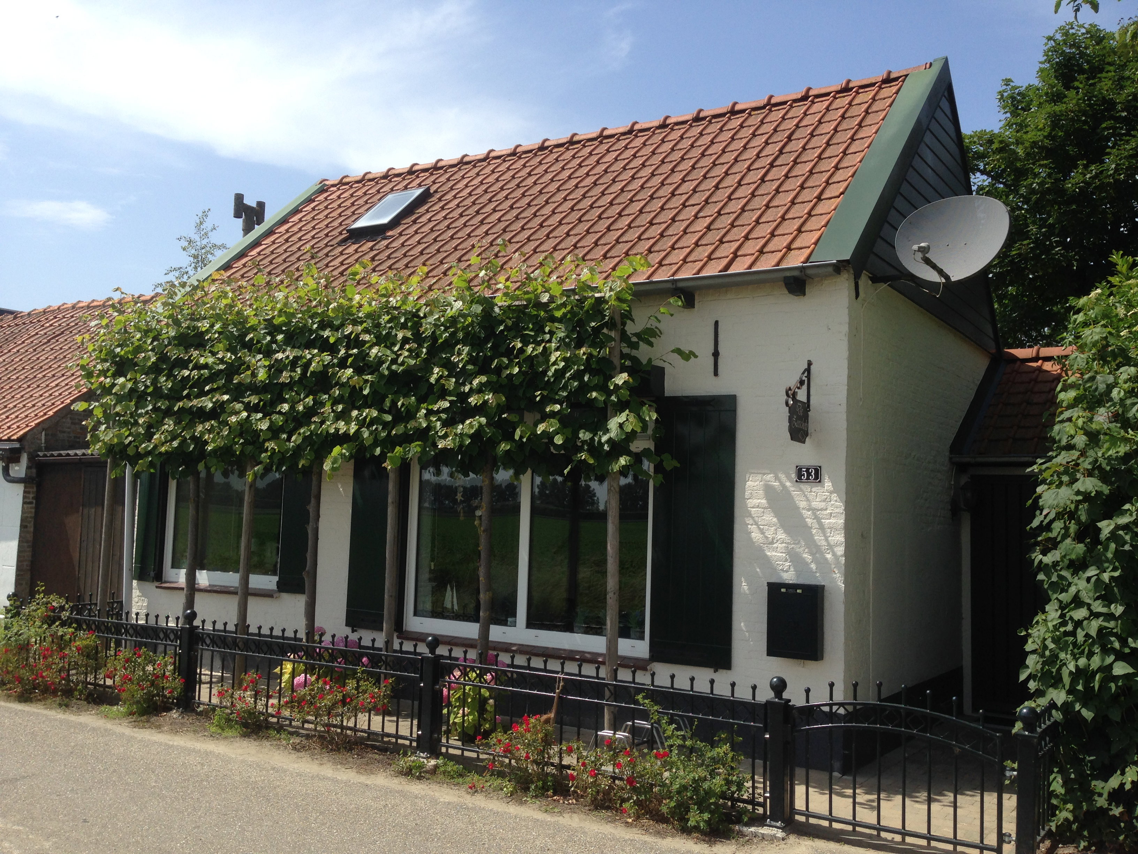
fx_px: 1085
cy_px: 427
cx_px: 569
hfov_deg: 55.4
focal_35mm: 33
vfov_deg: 42.9
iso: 50
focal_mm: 4.12
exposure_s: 1/1506
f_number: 2.4
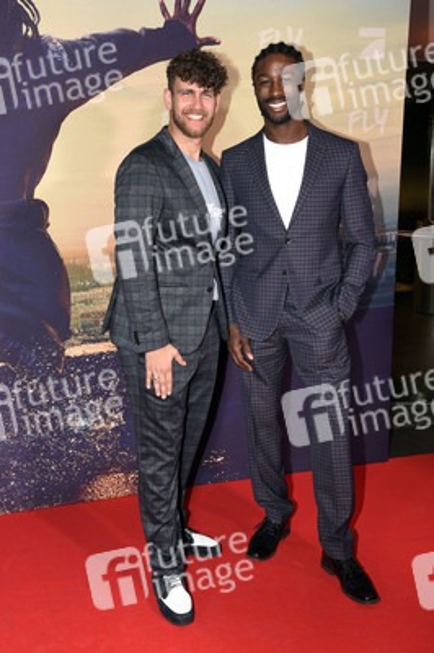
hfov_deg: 35.0
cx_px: 217
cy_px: 326
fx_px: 688
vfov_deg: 50.7
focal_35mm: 38
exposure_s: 1/80
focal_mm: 38
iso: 1250
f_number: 6.3
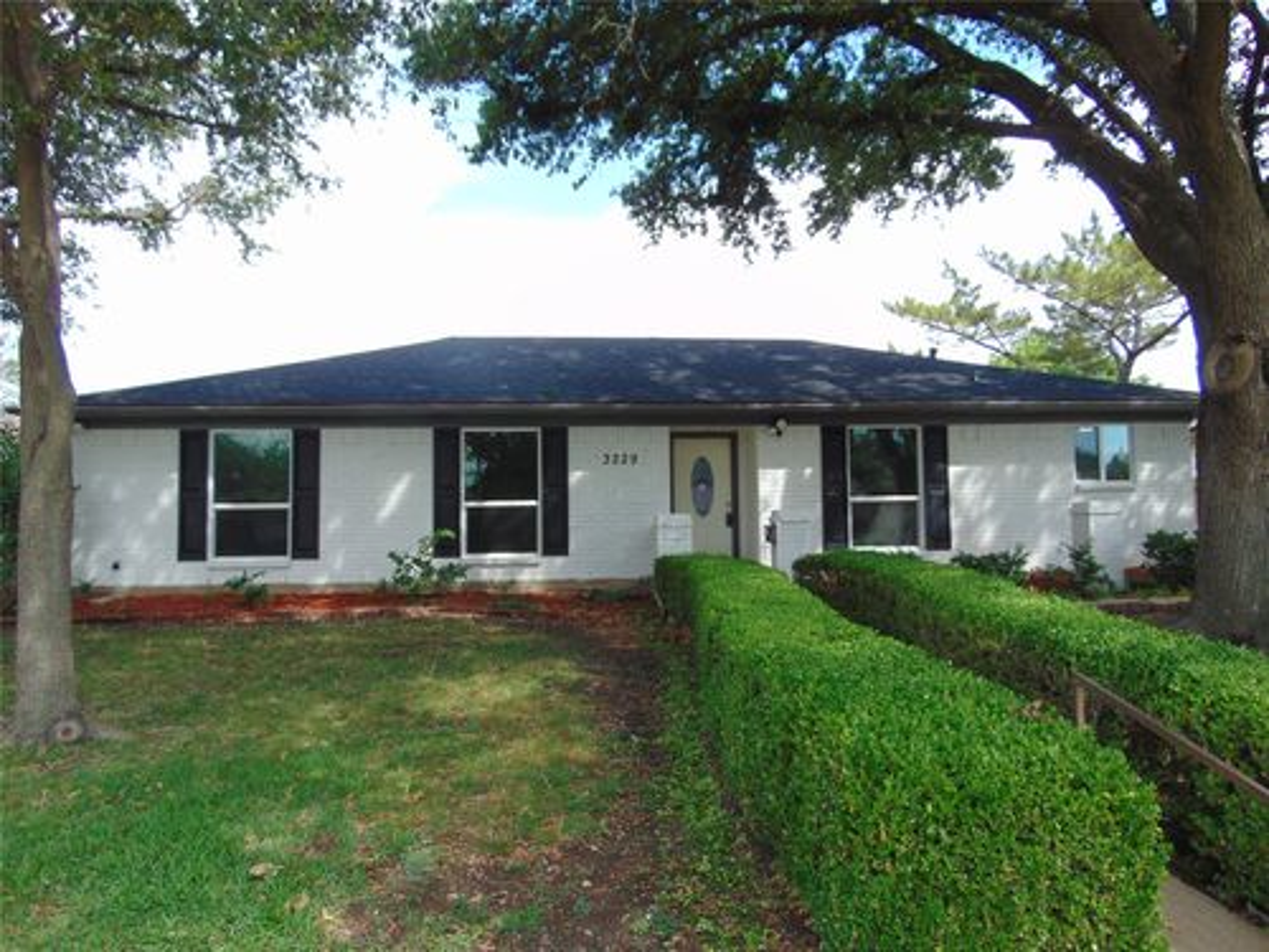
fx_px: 916
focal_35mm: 25
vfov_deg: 54.9
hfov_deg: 69.4
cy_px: 476
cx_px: 634
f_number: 3
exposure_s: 1/320
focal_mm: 4.5
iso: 80
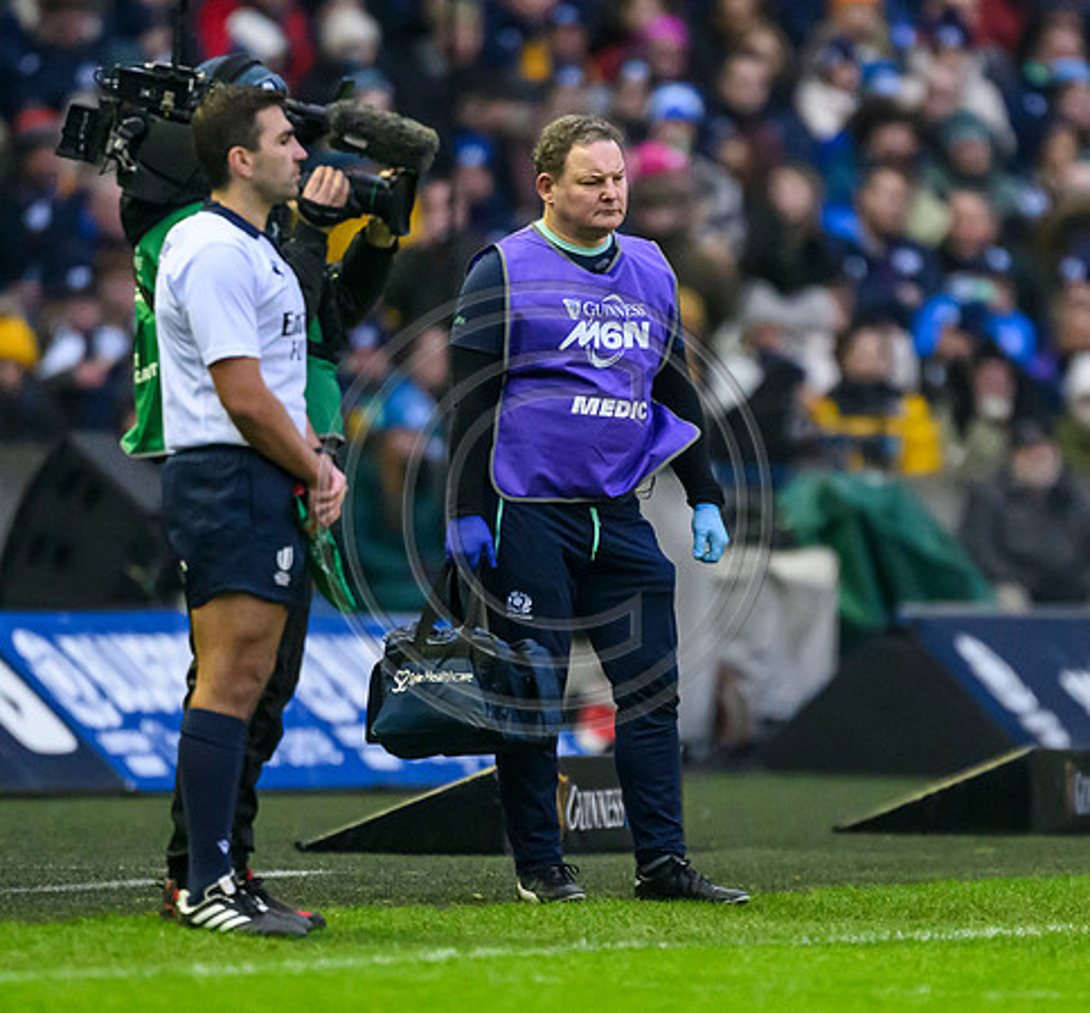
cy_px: 637
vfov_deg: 1.6
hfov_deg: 1.7
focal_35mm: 1068
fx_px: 36736
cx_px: 628
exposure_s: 1/1600
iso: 6400
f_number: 4
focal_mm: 560
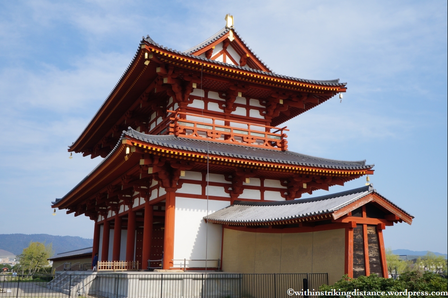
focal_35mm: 36
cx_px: 224
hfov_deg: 53.2
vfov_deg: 36.8
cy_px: 149
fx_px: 447
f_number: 13
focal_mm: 24
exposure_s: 1/250
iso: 200
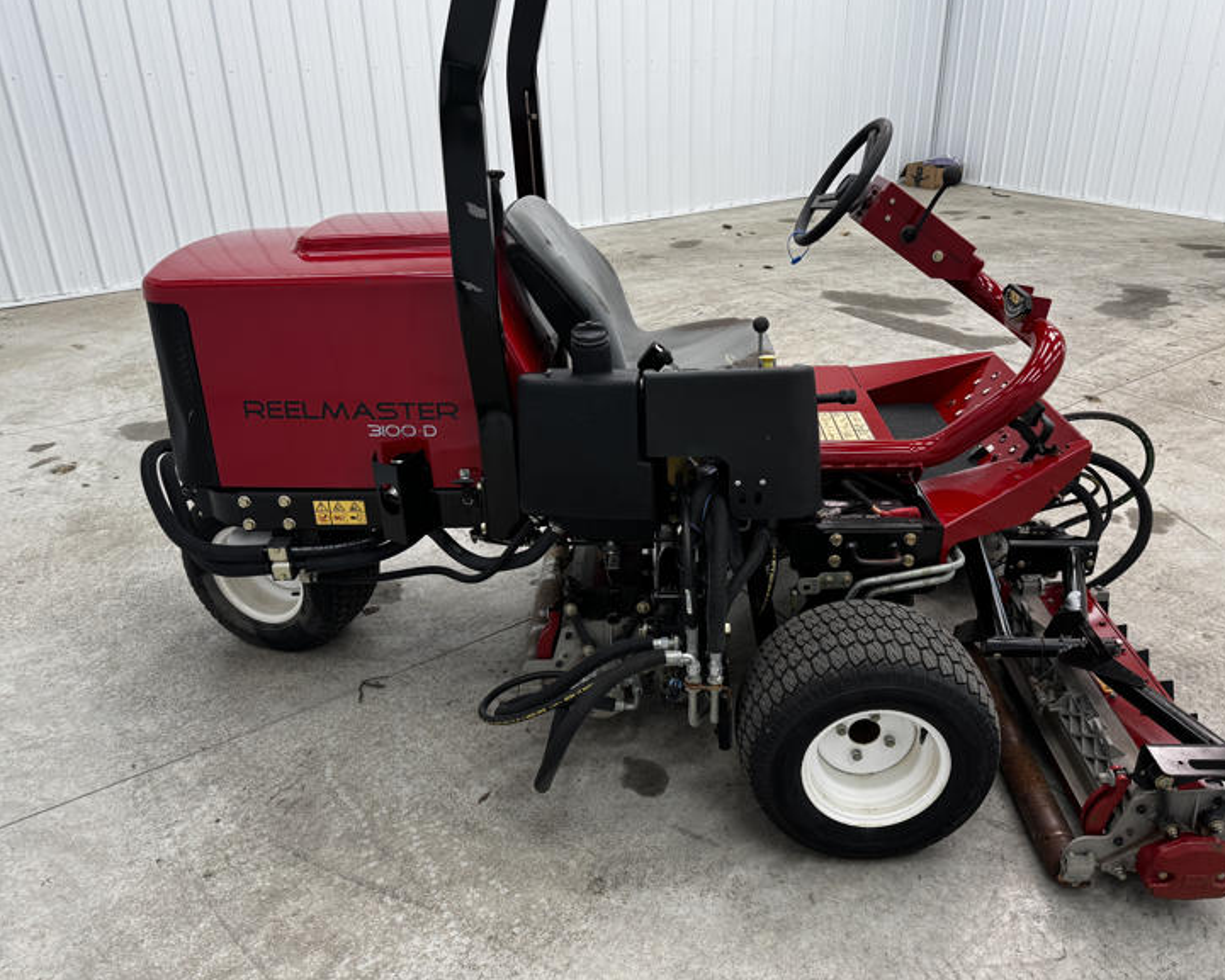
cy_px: 474
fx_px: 943
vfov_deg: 54.9
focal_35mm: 26
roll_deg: -0.7
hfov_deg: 65.8
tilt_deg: -26.4
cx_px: 678
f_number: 1.78
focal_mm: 6.76
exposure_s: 1/120
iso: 100
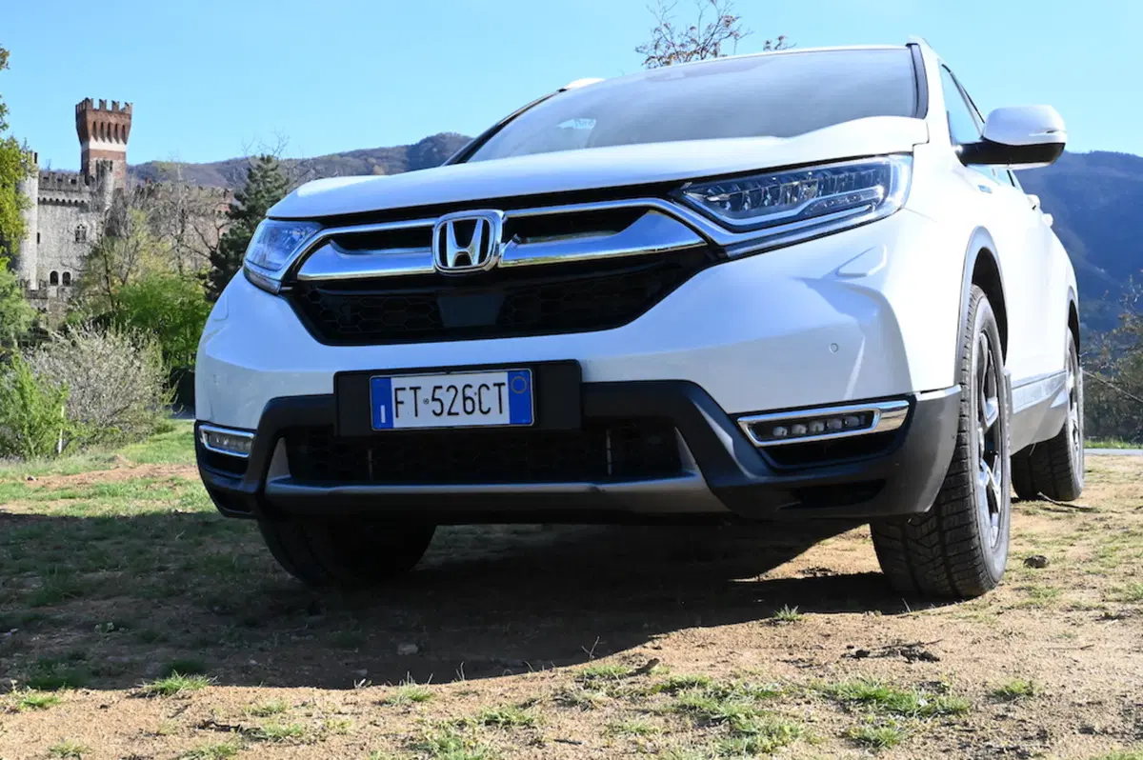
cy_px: 380
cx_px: 572
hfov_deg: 44.5
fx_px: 1396
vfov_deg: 30.5
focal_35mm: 44
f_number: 22
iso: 18000
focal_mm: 44
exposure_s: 1/2500
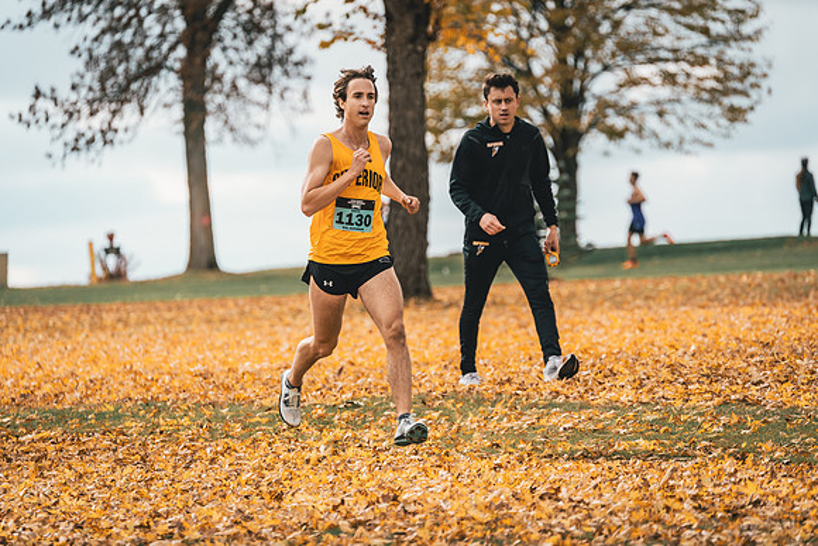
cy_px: 273
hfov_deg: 6.3
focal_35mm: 329
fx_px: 7477
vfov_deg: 4.2
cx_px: 409
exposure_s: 1/1000
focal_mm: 329
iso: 400
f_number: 6.3
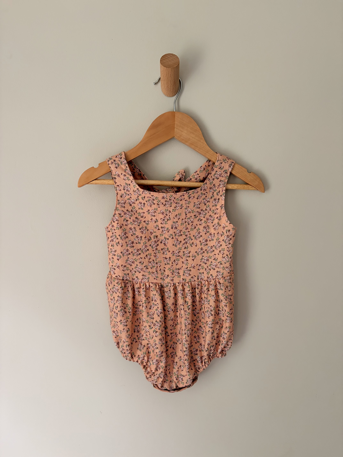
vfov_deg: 67.3
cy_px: 228
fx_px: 344
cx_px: 172
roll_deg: -0.9
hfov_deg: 53.1
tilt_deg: -10.8
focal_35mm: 26
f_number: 1.6
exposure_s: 1/60
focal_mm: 5.96
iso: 320
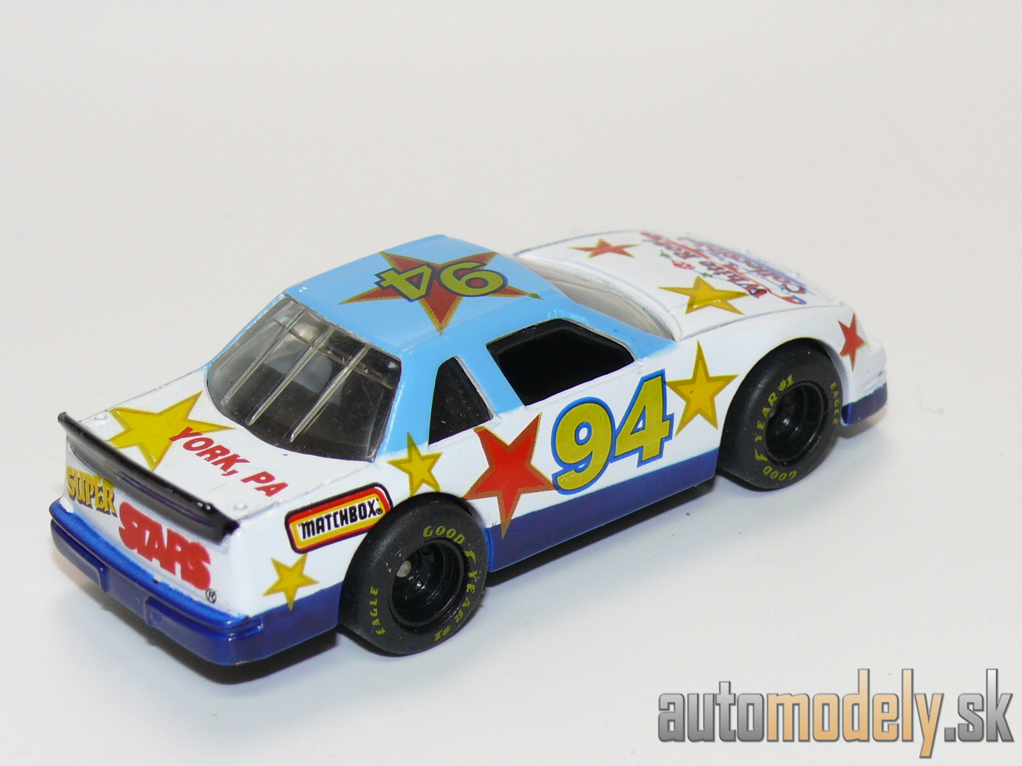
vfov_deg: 14.1
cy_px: 383
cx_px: 511
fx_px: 3100
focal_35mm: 105
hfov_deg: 18.7
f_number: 4
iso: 100
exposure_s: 1/30
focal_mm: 13.7
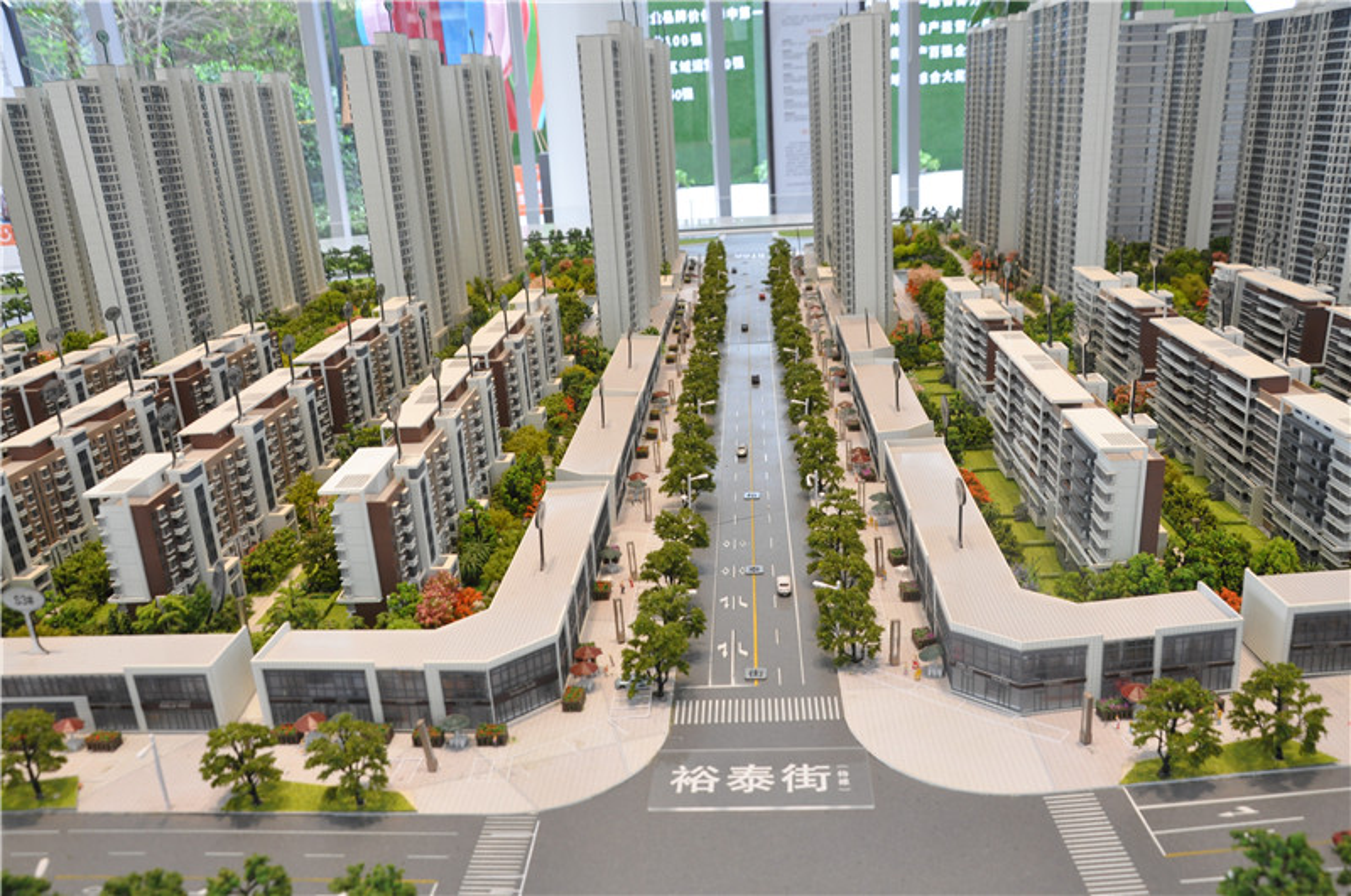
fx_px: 1180
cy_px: 448
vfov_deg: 41.6
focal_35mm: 32
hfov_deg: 59.6
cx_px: 676
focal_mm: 21
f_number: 7.1
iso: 800
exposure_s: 1/50
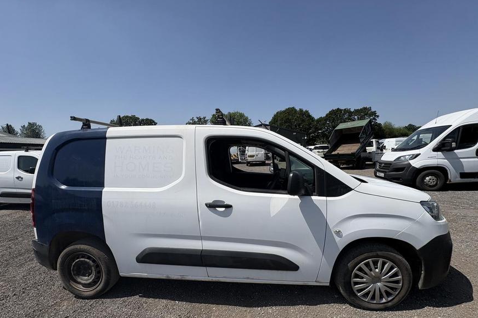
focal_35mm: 15
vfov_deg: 77.0
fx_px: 199
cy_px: 178
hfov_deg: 100.4
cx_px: 236
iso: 50
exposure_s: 1/3717
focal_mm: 2.22
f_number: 2.2
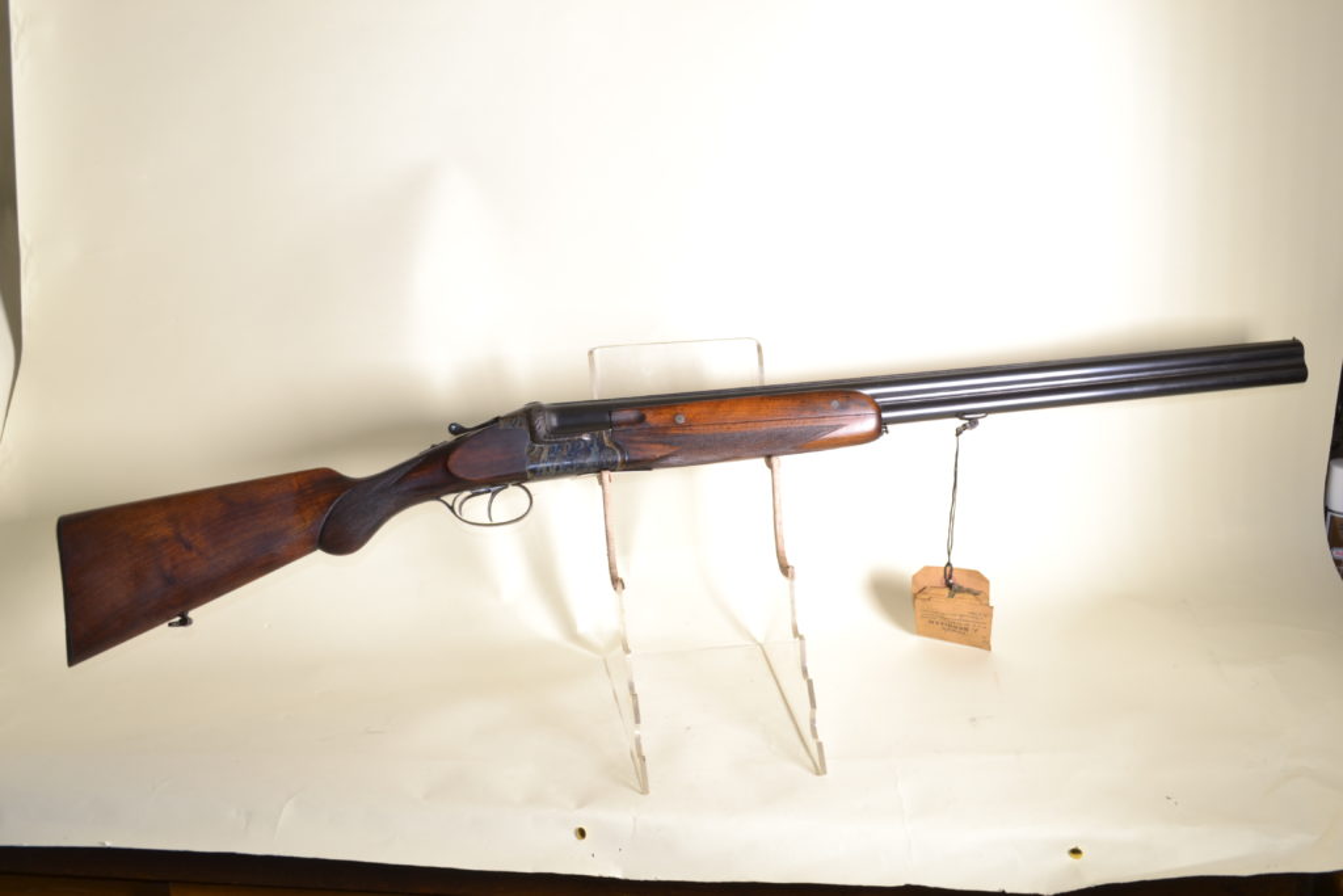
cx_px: 672
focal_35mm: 39
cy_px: 448
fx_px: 1455
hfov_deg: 49.5
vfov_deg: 34.2
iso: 100
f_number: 10
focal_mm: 26
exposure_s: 1/6
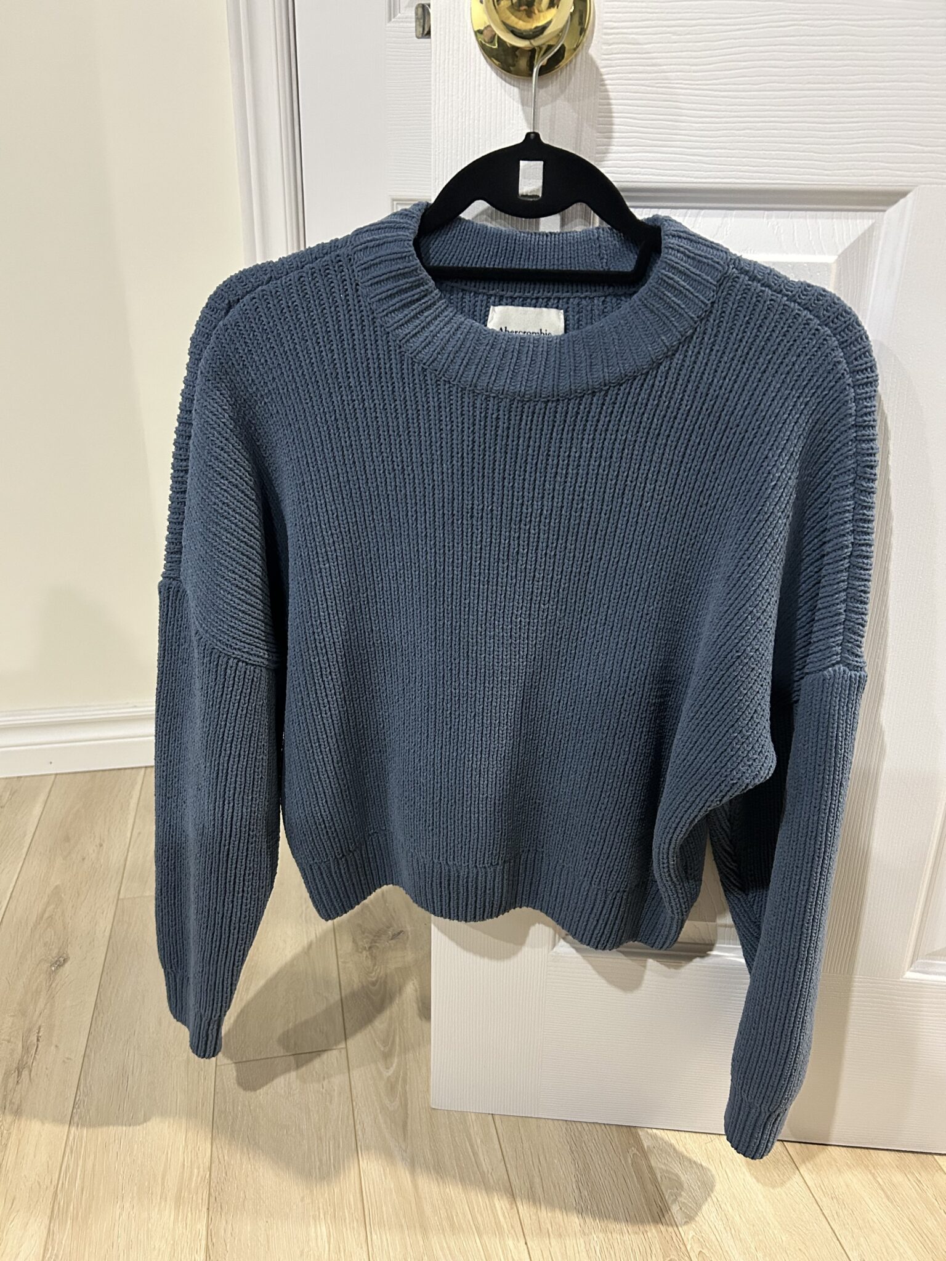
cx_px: 473
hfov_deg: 53.1
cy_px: 630
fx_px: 947
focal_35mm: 26
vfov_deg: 67.3
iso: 500
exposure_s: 1/60
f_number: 1.5
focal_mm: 5.7
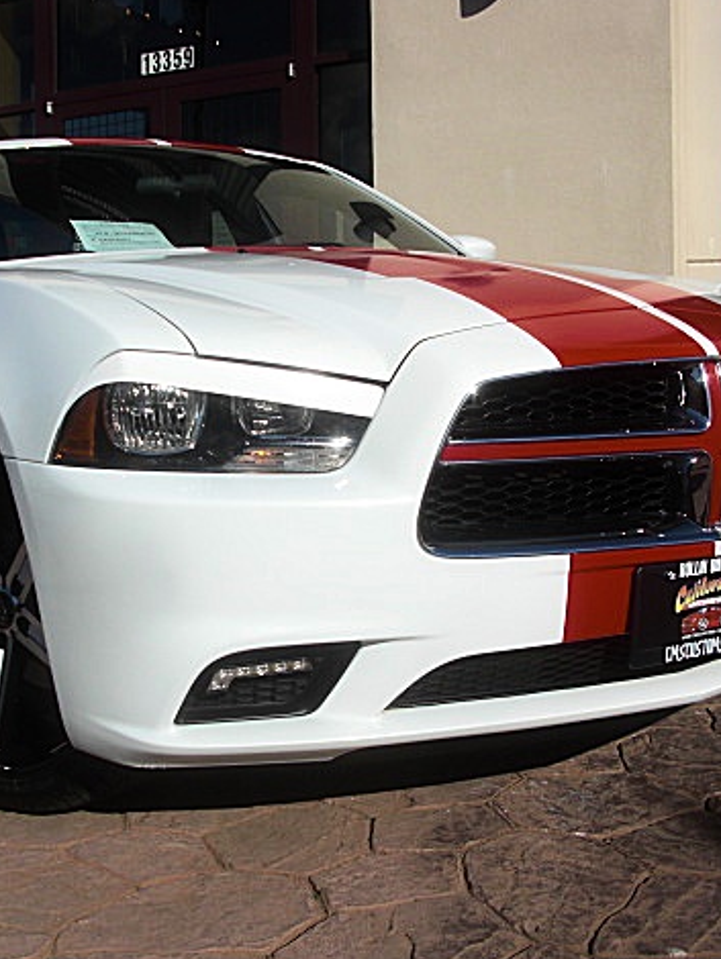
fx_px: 1360
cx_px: 319
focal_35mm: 49
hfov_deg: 29.7
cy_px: 480
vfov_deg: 38.9
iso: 50
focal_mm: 6.3
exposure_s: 1/250
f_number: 7.9
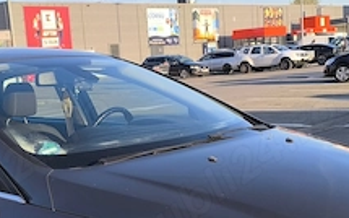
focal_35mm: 68
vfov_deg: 18.8
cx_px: 118
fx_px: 646
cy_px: 194
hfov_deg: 30.0
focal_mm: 6.14
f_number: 1.65
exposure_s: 1/458
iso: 50
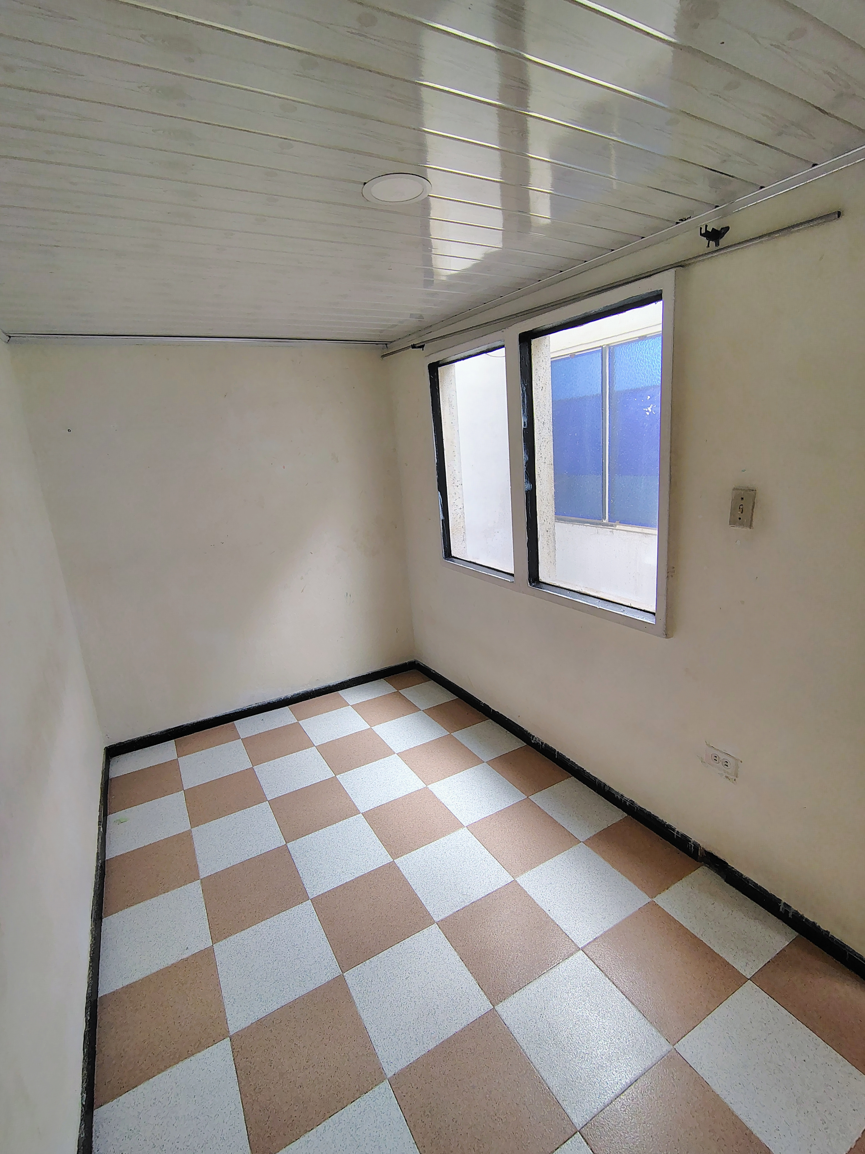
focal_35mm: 16
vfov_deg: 94.5
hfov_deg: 78.1
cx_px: 432
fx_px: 533
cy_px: 577
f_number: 2.2
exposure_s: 1/60
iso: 339
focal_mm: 2.13
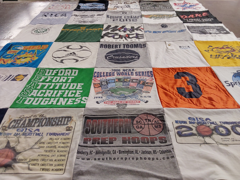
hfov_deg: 63.4
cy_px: 90
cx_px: 120
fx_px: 194
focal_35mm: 28
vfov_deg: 49.7
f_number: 1.9
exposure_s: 1/60
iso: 80
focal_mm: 2.91
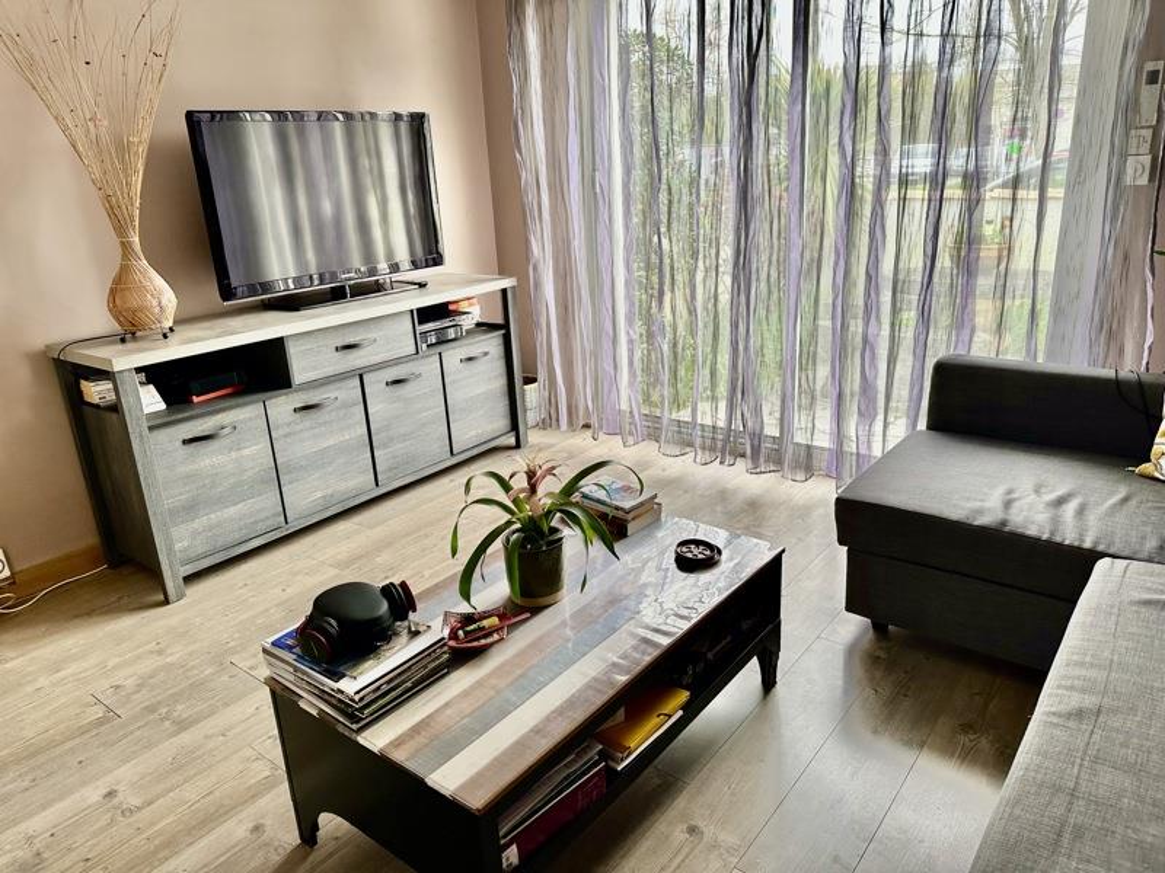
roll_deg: +3.1
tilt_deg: -19.1
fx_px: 808
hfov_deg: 71.6
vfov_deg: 56.8
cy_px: 436
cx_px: 582
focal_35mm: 24
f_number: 1.78
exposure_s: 1/121
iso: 80
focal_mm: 6.86
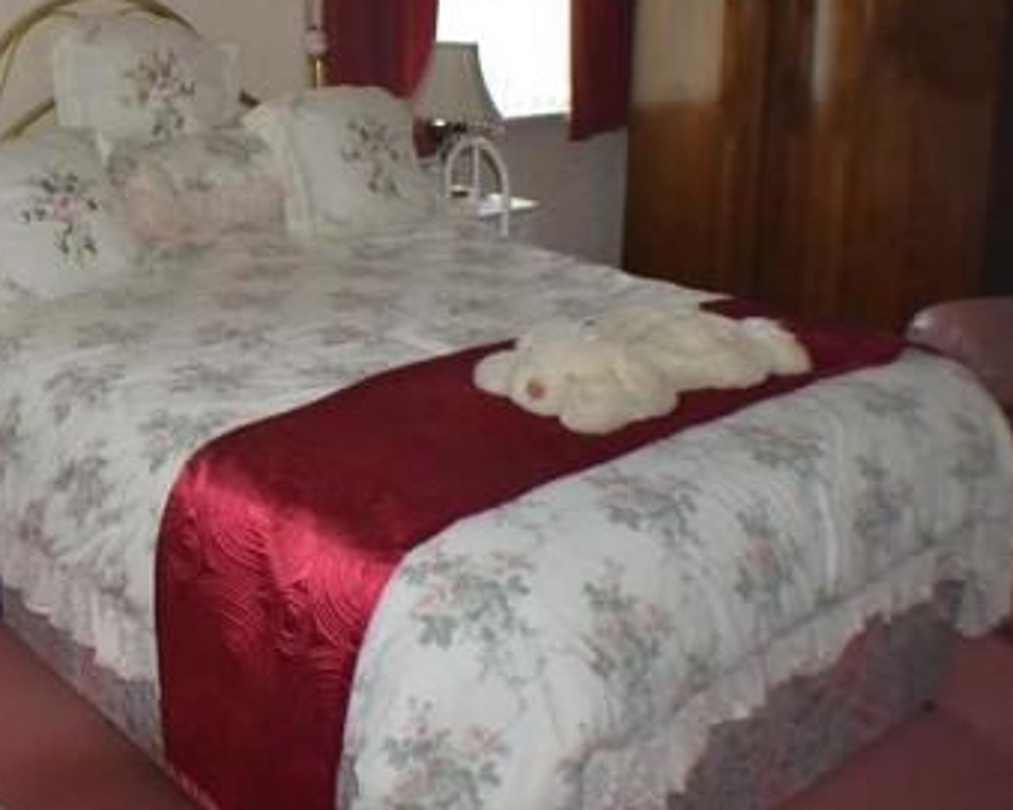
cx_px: 126
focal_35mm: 60
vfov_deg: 25.0
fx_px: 1798
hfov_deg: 30.3
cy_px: 181
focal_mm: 22
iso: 800
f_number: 3.8
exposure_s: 1/60
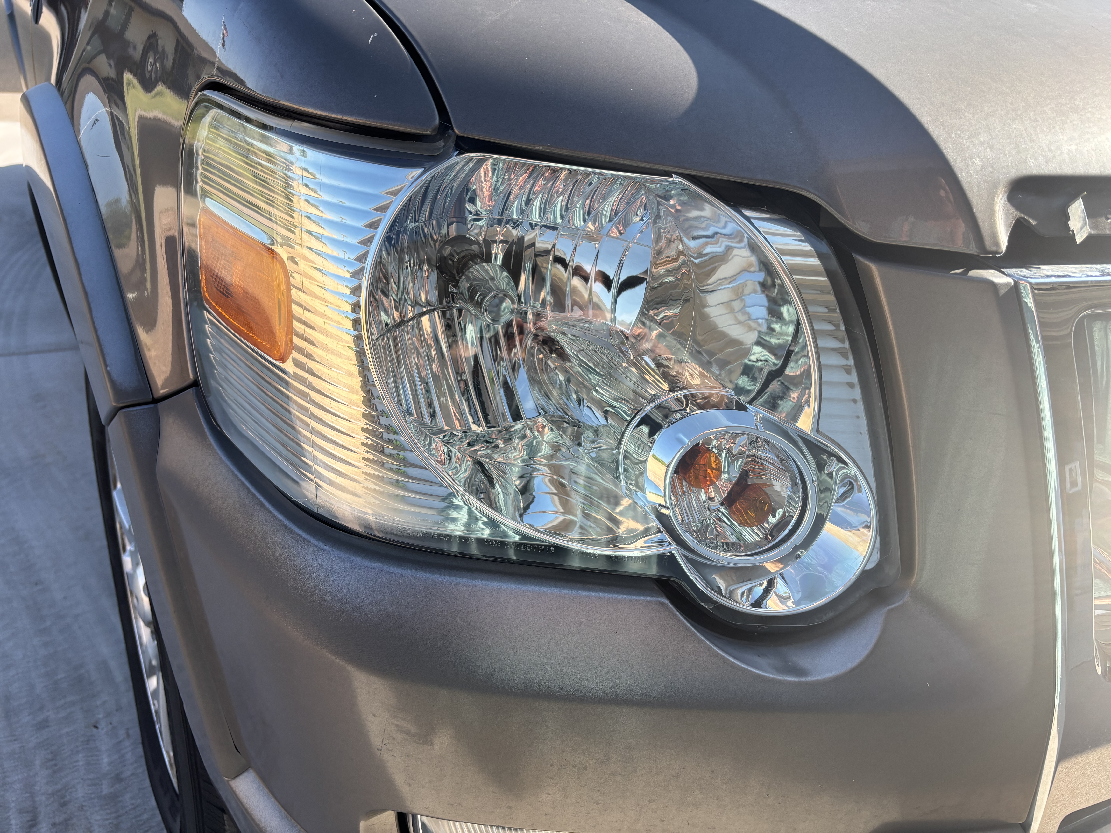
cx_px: 556
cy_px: 416
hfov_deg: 67.3
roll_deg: -6.5
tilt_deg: -26.9
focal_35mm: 26
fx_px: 834
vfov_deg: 53.1
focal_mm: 5.96
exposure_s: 1/970
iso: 50
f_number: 1.6
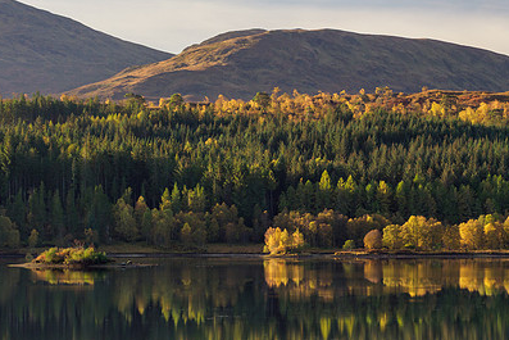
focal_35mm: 167
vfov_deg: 8.2
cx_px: 344
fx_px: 2362
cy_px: 249
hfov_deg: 12.3
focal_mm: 55
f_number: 7.1
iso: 200
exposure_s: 1/30
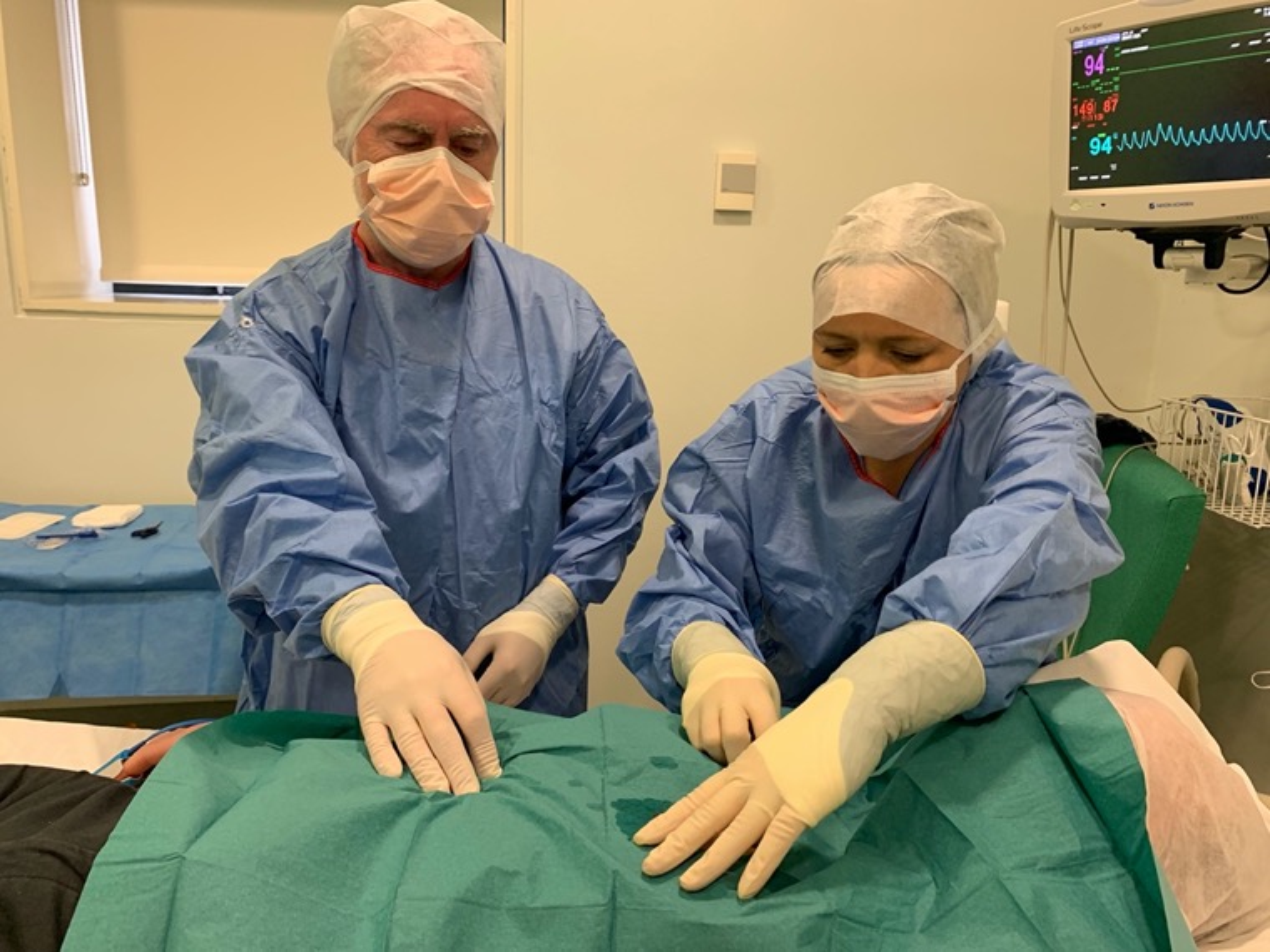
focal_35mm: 26
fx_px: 954
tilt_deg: -12.9
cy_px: 476
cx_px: 635
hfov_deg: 67.3
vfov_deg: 53.1
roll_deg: -1.5
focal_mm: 4.25
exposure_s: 1/60
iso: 160
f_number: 1.8
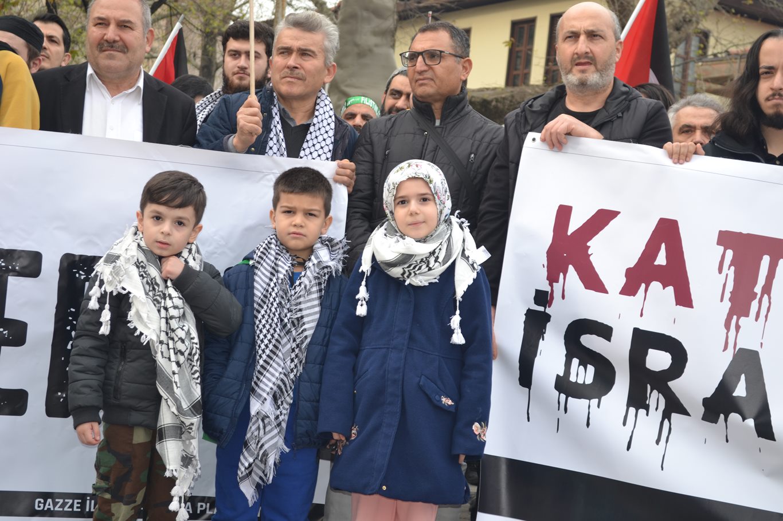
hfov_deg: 29.9
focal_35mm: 68
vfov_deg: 20.2
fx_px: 1468
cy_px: 260
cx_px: 392
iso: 100
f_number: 5.3
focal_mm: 45
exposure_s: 1/125
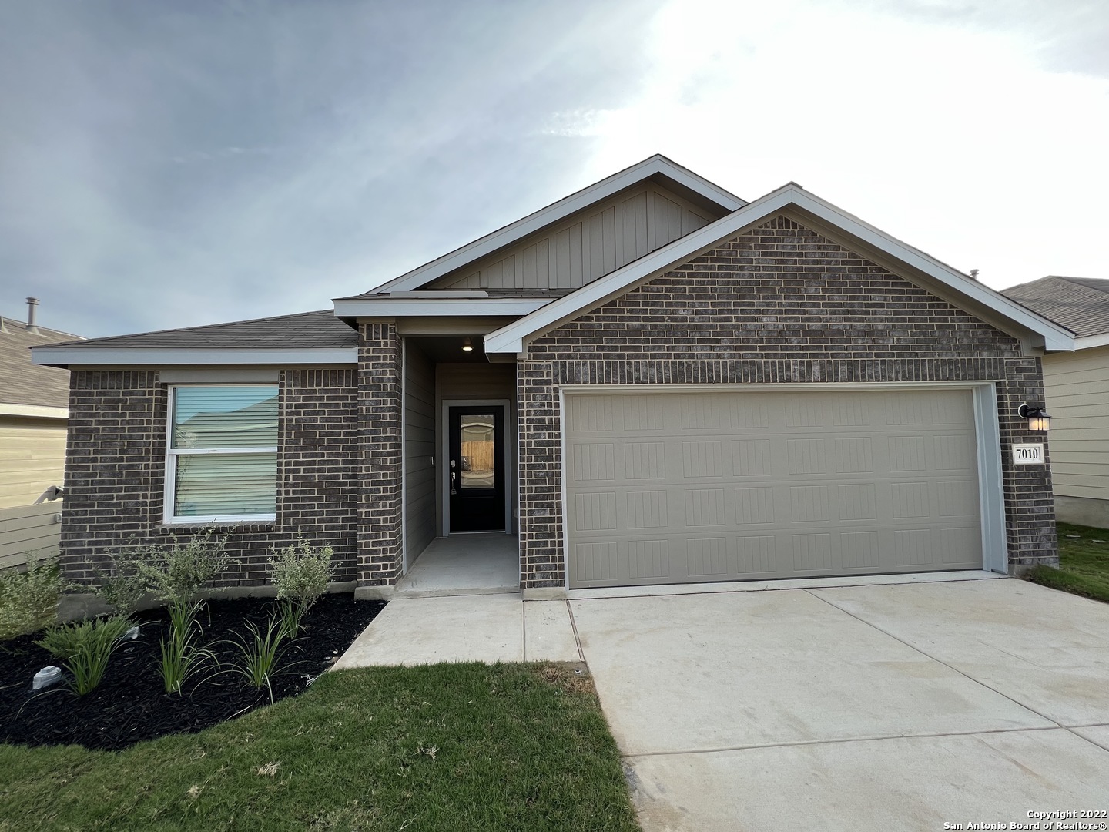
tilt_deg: +3.1
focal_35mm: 13
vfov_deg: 89.9
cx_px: 554
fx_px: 416
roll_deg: +1.1
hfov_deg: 106.2
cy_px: 416
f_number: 1.8
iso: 32
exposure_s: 1/467
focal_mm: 1.57
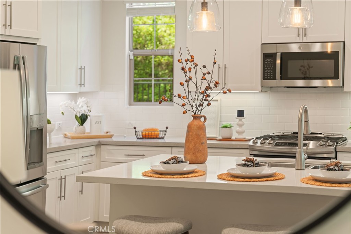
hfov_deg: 30.5
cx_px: 176
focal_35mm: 66
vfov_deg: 20.6
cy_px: 117
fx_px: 644
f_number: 4
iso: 250
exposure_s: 1/6
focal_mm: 66
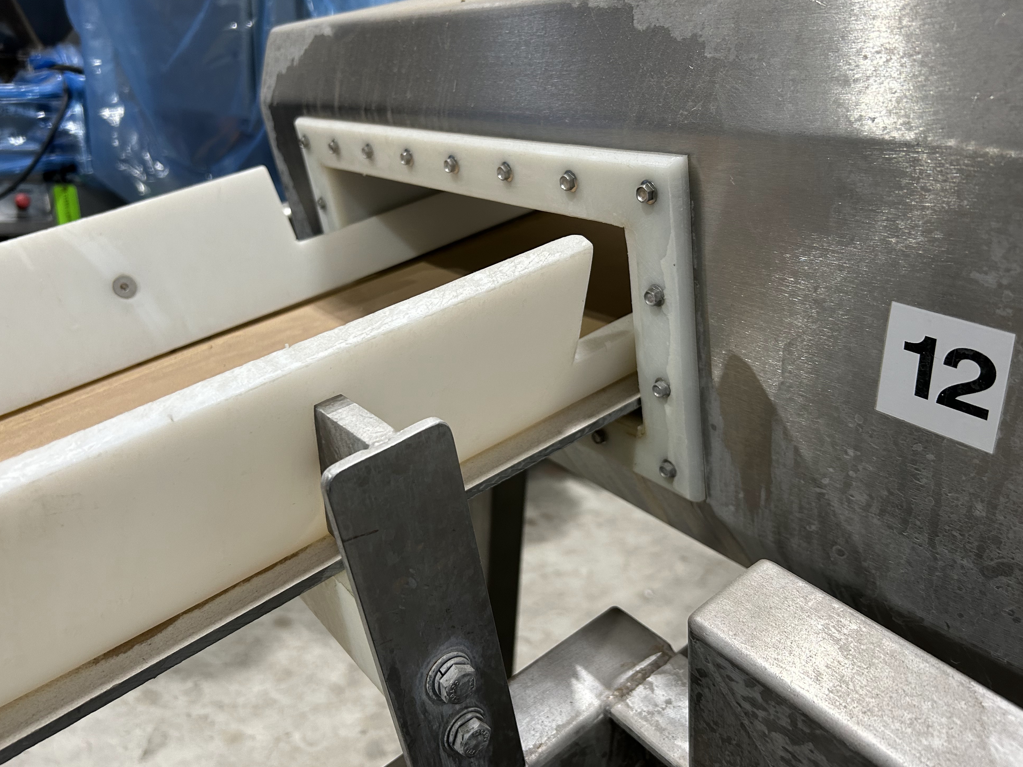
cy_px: 374
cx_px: 494
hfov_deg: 65.3
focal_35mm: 27
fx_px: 798
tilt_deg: -18.5
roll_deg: -3.2
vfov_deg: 51.3
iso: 160
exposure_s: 1/60
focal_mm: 5.7
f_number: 1.5
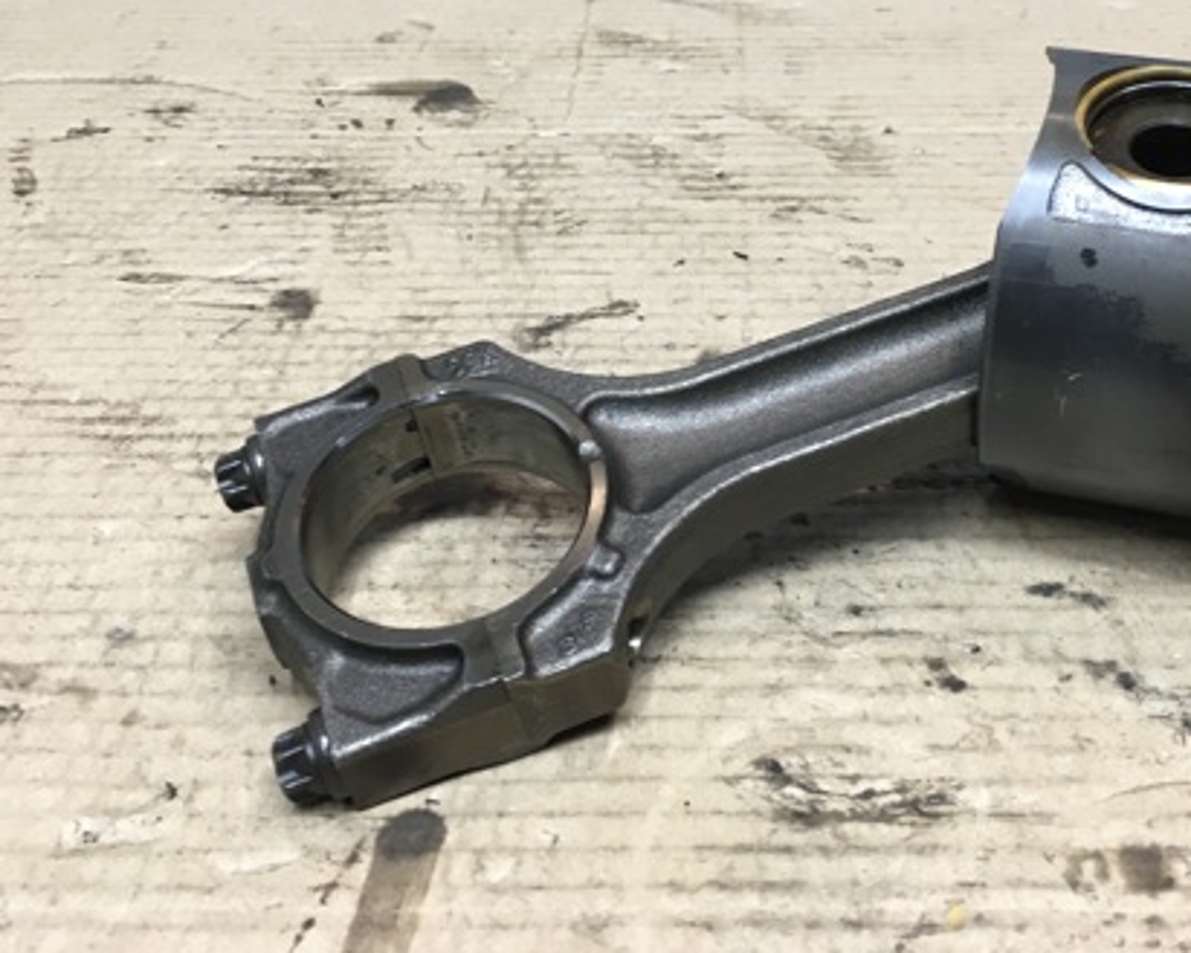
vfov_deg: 33.7
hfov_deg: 41.8
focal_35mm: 44
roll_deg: -0.6
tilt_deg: -29.1
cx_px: 719
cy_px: 282
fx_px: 1551
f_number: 2.2
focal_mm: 4.15
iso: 64
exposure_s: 1/33
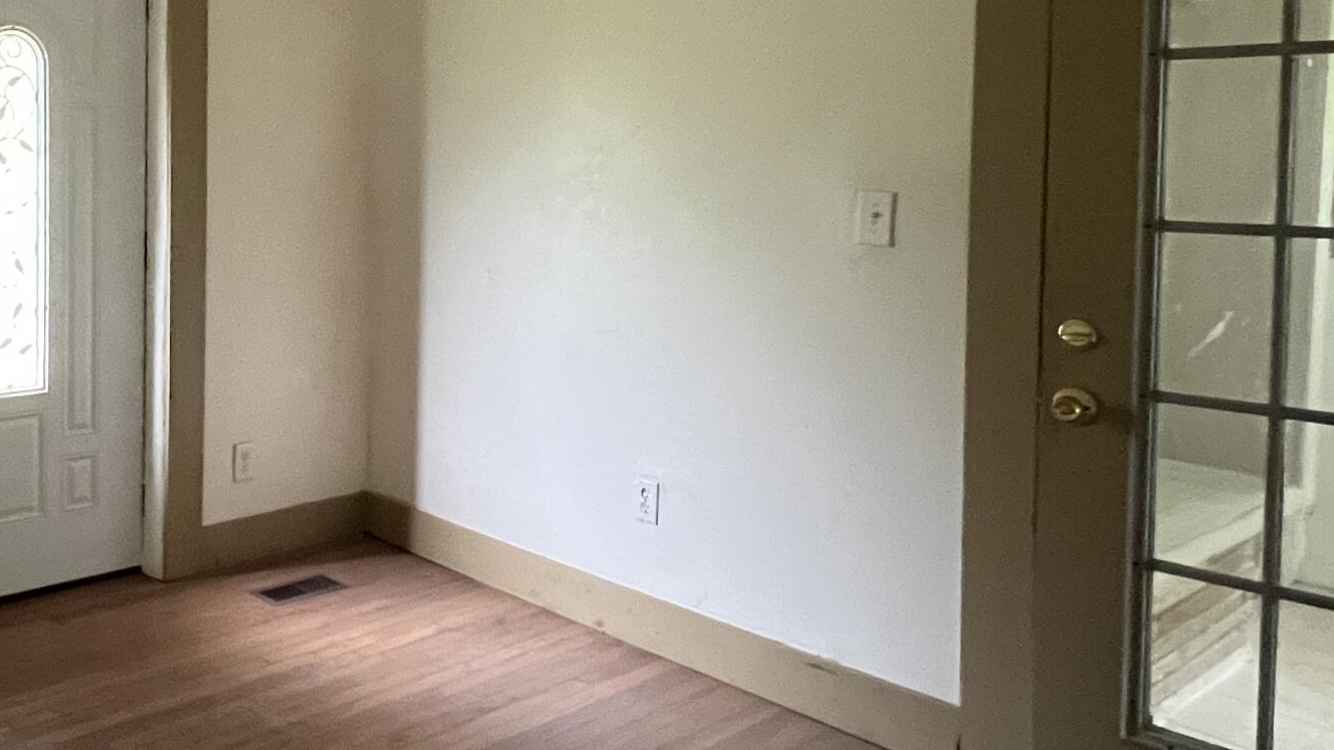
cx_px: 234
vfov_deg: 35.8
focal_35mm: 32
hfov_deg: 55.9
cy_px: 184
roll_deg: -0.7
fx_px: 1132
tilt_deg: -1.3
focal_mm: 1.57
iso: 640
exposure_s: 1/60
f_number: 1.8
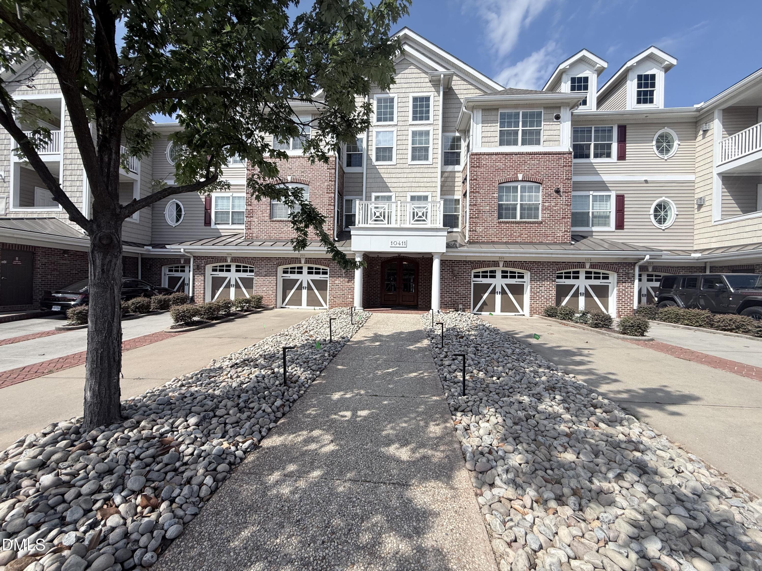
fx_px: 308
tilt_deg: +1.1
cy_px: 286
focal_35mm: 14
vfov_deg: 85.7
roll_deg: -1.1
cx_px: 381
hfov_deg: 102.1
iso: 50
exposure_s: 1/2237
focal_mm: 2.22
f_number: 2.2
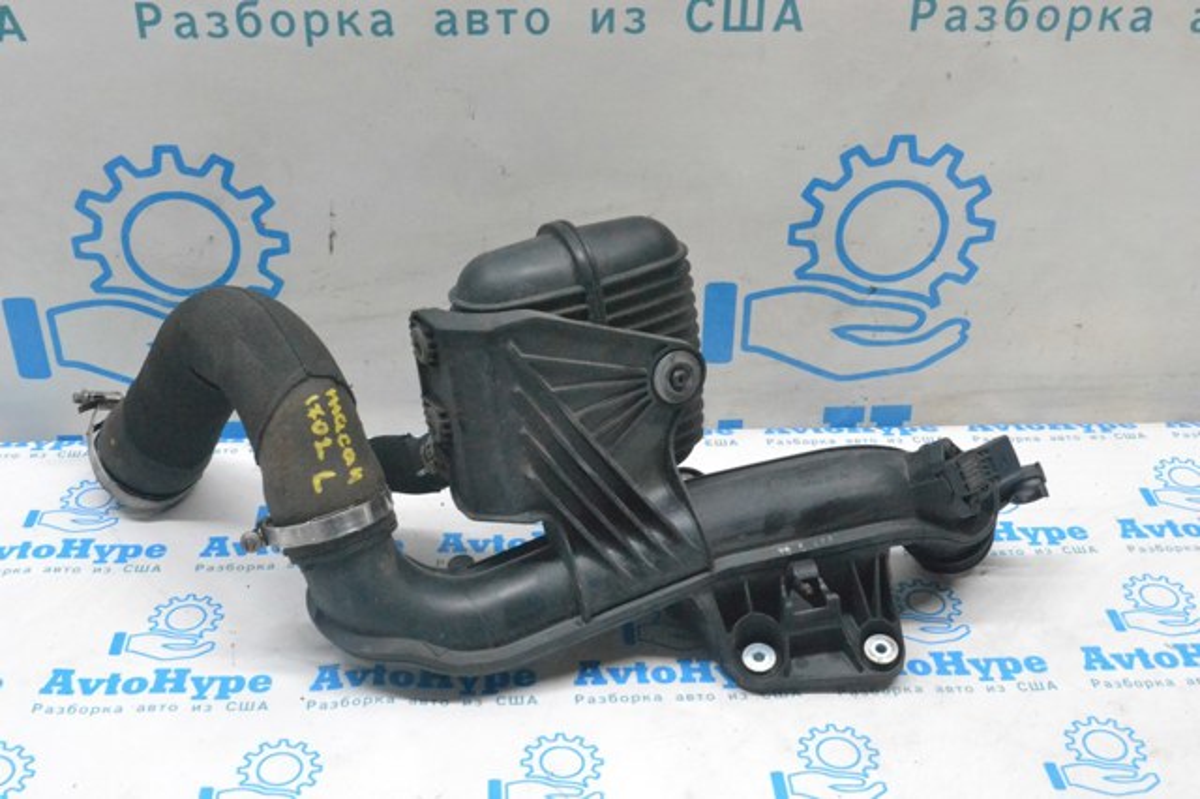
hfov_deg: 45.0
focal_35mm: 44
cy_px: 400
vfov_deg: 30.8
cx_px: 600
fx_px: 1449
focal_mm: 29
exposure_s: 1/160
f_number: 10
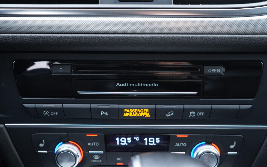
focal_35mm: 37
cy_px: 83
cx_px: 133
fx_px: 269
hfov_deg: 52.8
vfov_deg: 34.4
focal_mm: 24
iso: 640
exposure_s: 1/40
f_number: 2.8
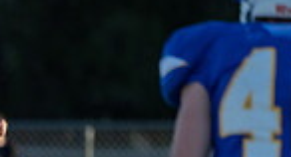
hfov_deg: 1.2
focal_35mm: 1817
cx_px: -259
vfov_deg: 0.6
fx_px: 13894
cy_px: 274
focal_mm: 400
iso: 500
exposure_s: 1/1250
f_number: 5.6
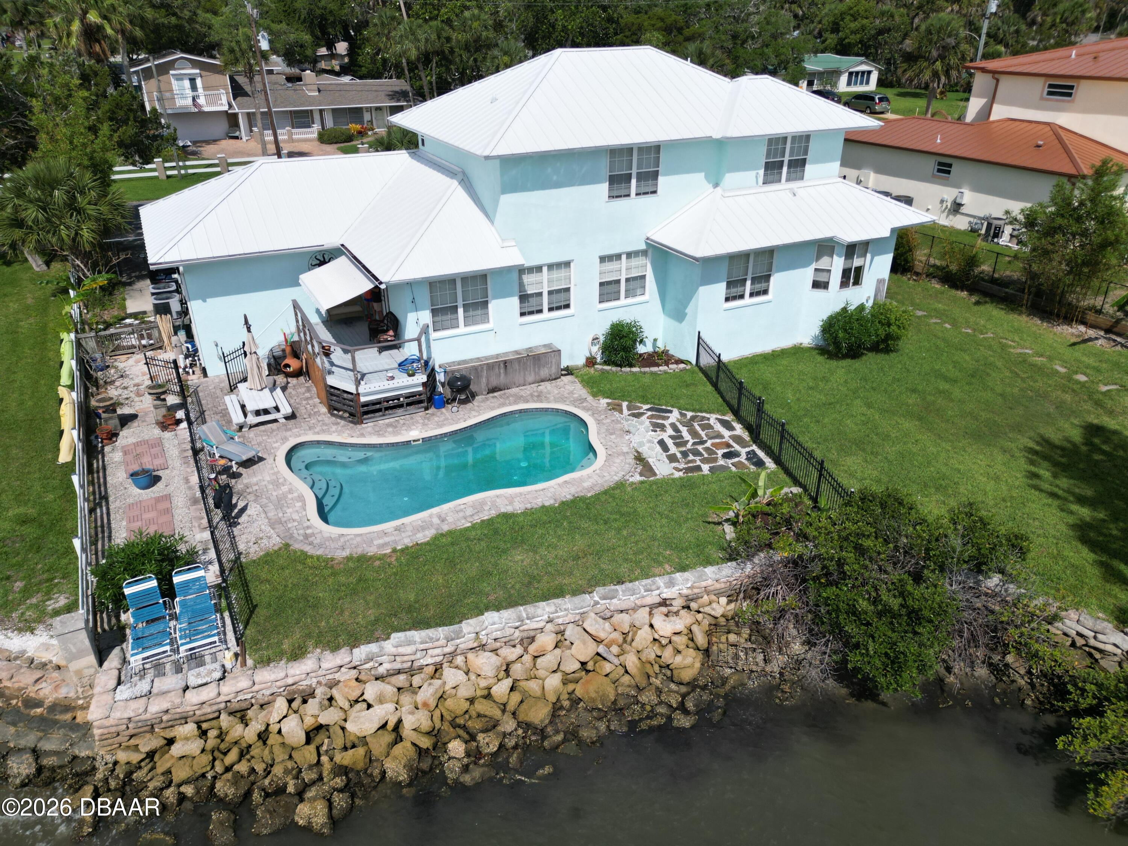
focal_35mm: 24
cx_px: 564
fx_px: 782
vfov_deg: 56.8
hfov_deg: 71.6
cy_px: 423
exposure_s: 1/5000
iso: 120
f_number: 1.7
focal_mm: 6.72
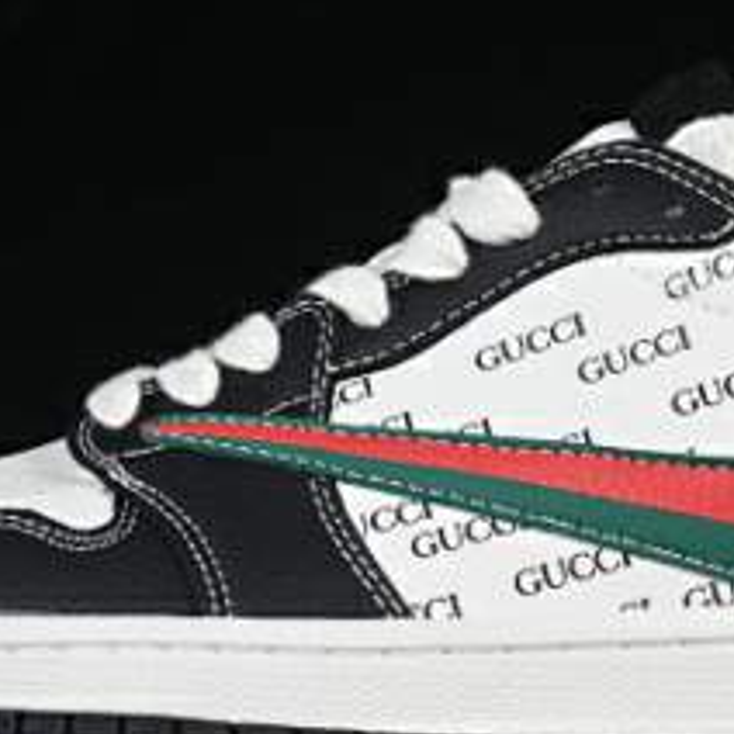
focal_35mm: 219
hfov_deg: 8.0
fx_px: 5254
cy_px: 249
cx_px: 481
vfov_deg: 8.0
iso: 160
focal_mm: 50
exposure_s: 1/80
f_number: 8
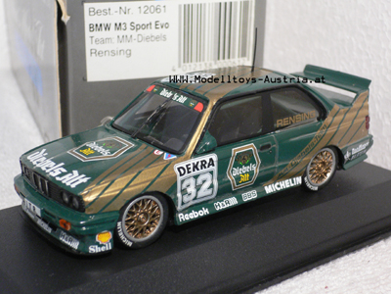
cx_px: 196
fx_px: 745
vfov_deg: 22.3
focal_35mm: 66
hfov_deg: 29.4
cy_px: 147
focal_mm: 11
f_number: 4
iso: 200
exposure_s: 1/10
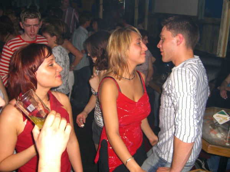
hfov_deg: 49.0
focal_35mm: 38
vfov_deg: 37.7
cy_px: 86
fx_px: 252
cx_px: 115
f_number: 2.8
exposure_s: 1/60
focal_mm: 7.9
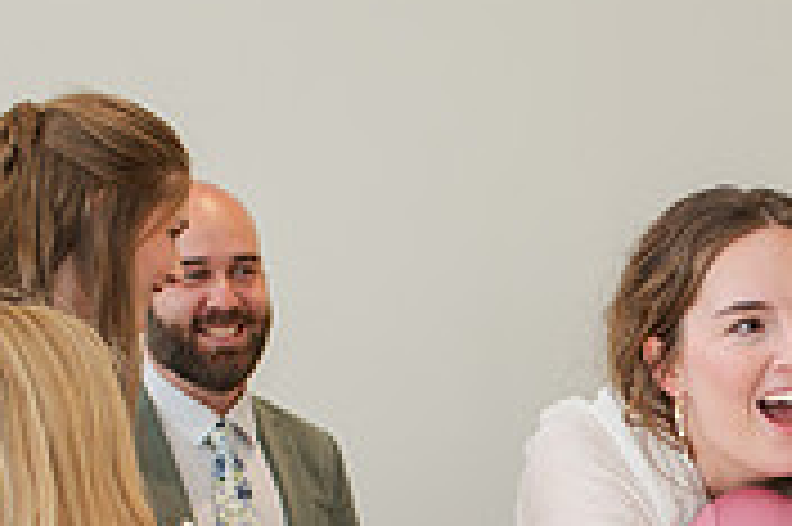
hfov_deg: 16.9
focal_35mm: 119
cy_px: 728
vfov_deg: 11.1
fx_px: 2616
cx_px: 756
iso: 450
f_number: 3.2
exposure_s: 1/200
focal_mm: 35
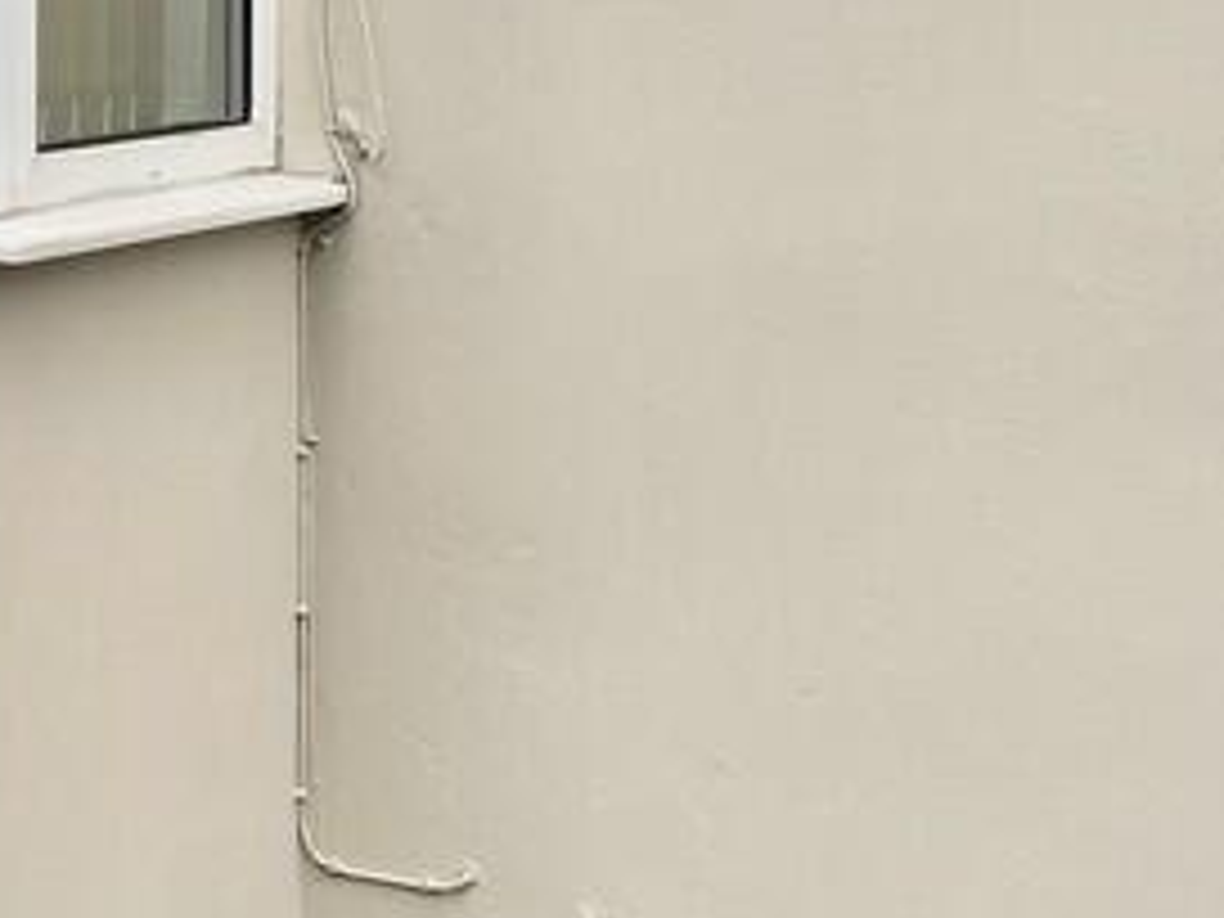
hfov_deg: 18.5
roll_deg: -0.5
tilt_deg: +0.7
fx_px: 3465
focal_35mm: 98
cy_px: -266
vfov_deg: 14.5
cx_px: -400
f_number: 1.6
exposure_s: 1/486
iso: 32
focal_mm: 5.1
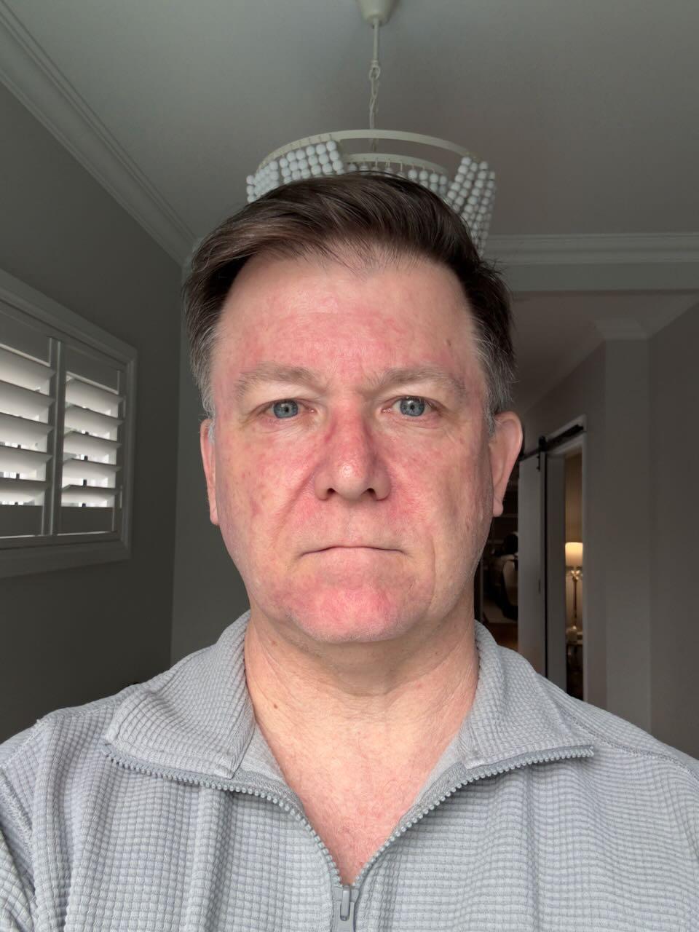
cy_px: 466
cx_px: 350
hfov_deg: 46.8
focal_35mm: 30
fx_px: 808
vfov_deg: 60.0
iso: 50
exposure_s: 1/122
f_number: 1.9
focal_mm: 2.69
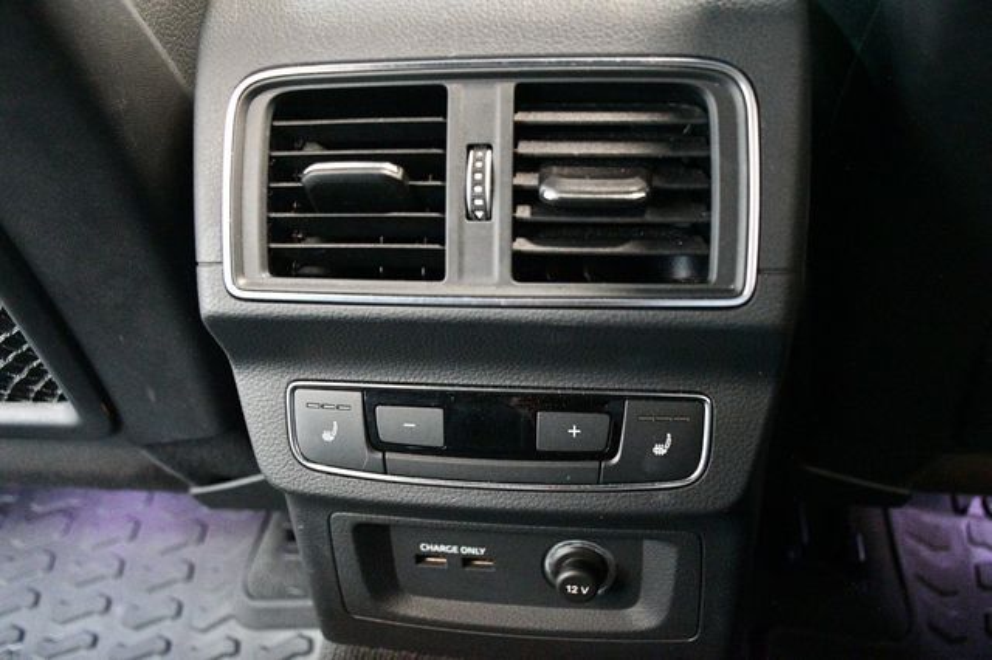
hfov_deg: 55.8
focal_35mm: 34
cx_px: 496
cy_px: 330
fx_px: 936
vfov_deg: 38.8
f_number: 3.8
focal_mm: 23
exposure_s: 1/30
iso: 12800
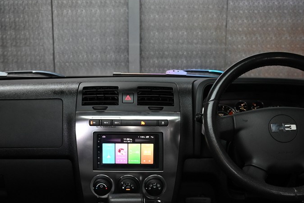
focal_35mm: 50
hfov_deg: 39.7
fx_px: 421
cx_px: 132
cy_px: 162
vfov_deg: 26.6
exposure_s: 1/45
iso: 2200
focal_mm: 30.5
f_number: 5.6
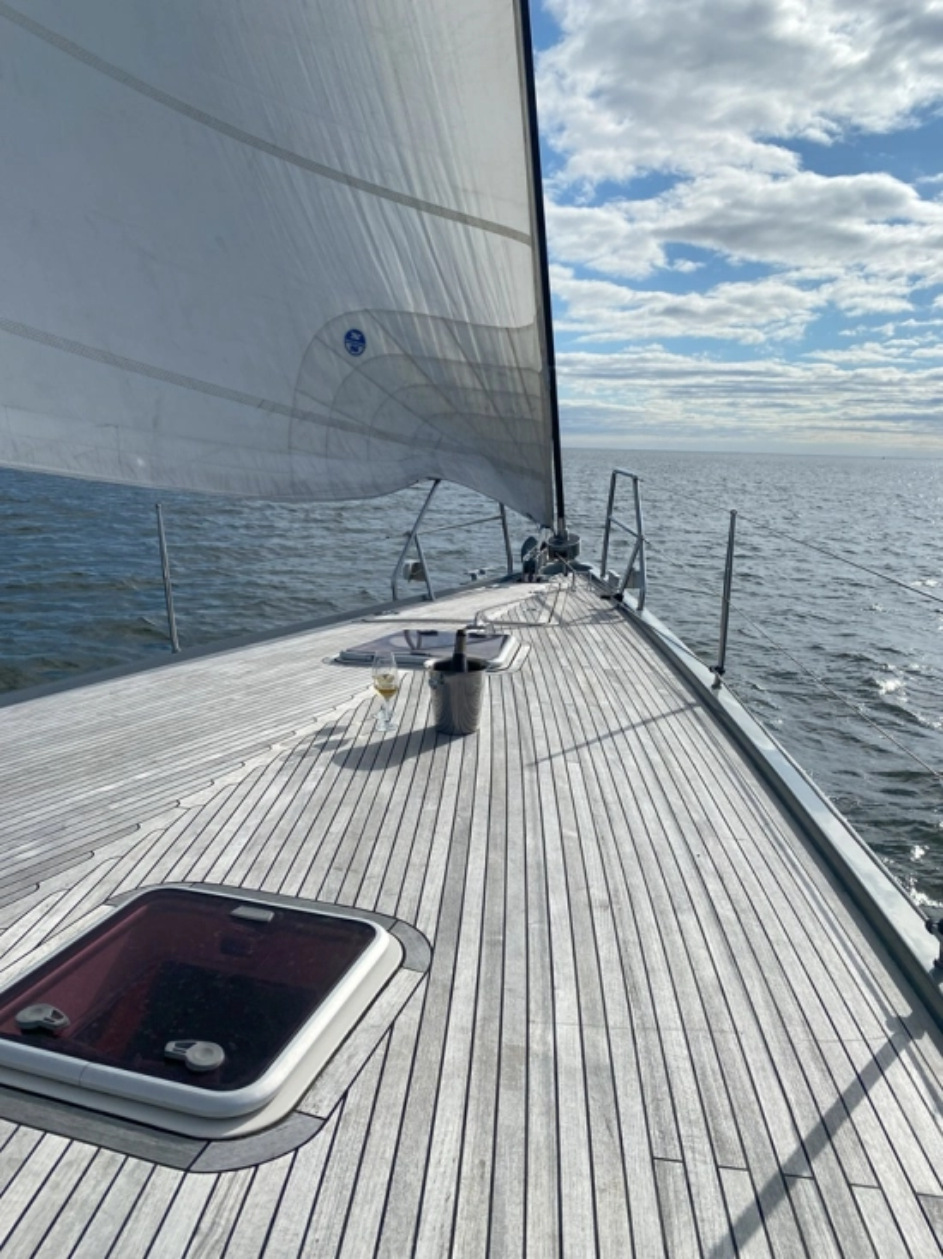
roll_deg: -3.5
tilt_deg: -9.6
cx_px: 472
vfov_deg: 67.3
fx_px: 945
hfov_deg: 53.0
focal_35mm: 26
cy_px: 630
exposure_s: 1/8197
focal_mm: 4.25
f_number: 1.8
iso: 32
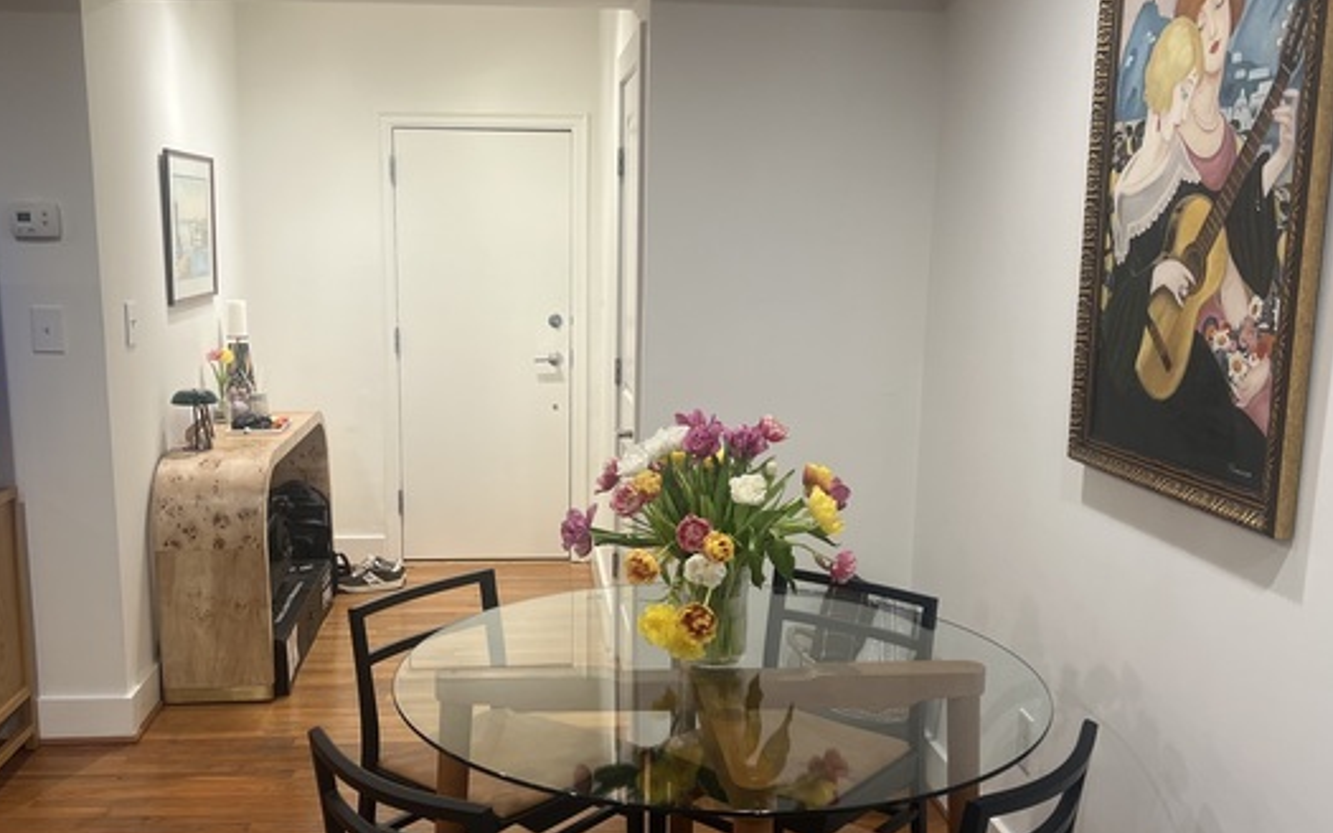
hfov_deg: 55.3
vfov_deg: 36.2
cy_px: 483
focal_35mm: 35
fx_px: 1271
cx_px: 611
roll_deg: -0.2
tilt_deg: -11.0
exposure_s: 1/60
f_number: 1.5
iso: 64
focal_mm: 5.7
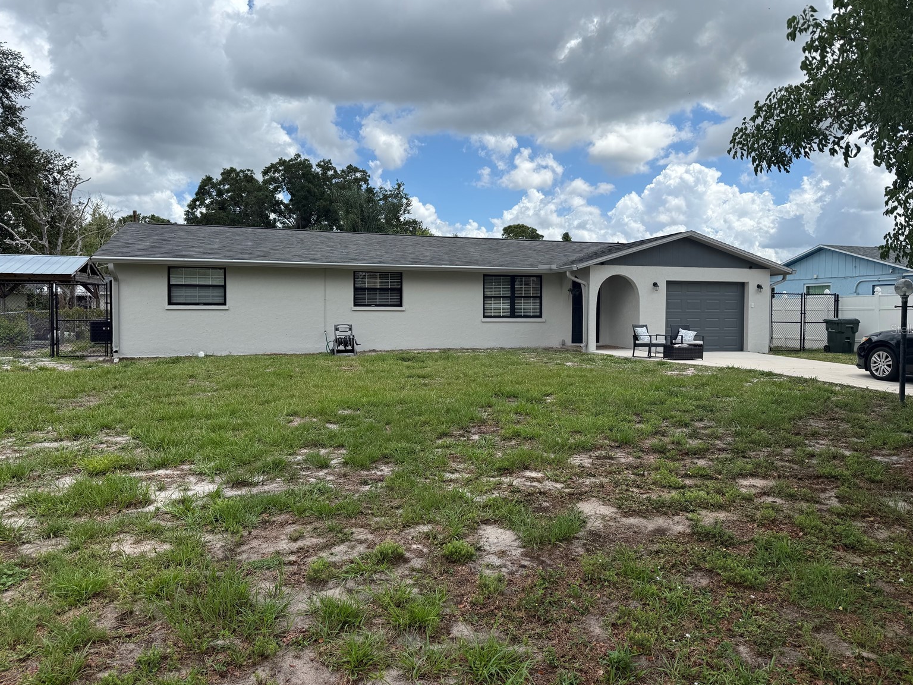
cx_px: 471
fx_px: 659
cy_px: 329
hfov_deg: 69.4
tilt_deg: -1.0
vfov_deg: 54.9
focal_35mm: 25
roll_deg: +0.1
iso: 80
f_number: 1.78
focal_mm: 6.76
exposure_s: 1/4975
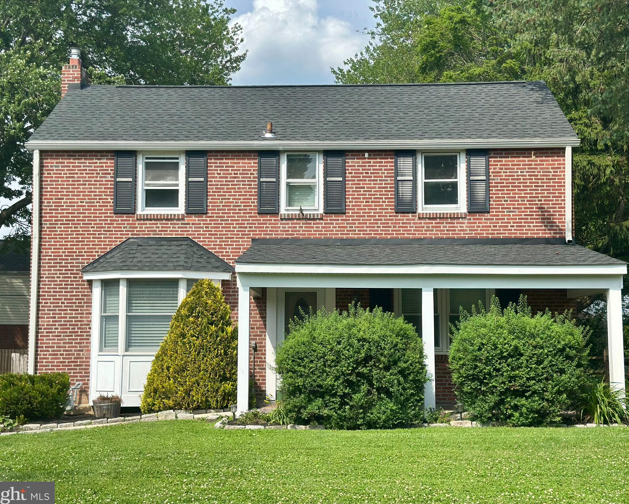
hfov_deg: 36.7
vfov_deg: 29.7
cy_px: 252
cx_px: 314
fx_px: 949
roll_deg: -0.6
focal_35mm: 51
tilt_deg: +6.4
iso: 100
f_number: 1.78
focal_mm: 6.86
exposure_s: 1/3597
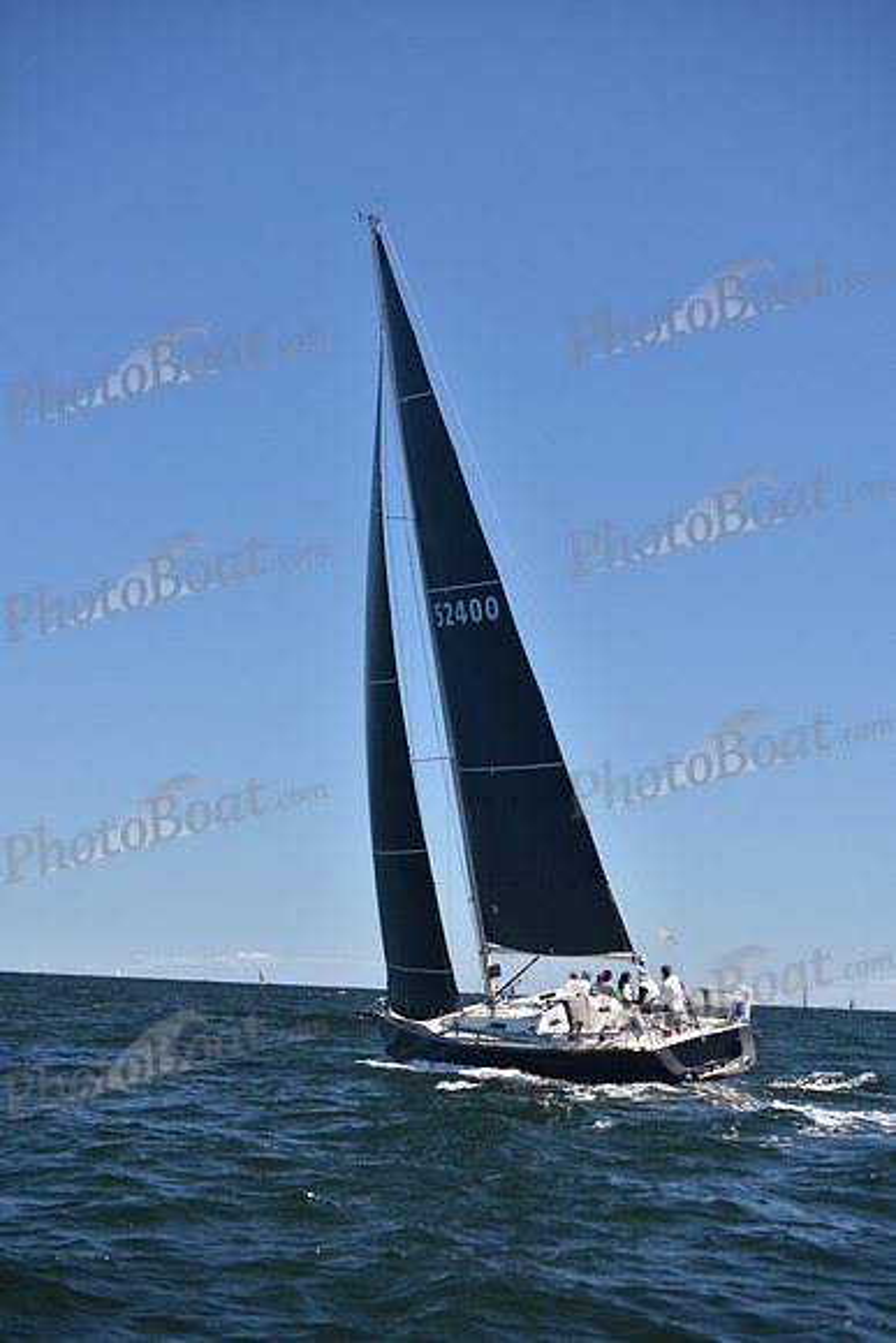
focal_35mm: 70
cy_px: 672
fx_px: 2612
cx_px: 448
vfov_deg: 28.8
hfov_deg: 19.5
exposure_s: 1/800
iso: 200
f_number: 4.5
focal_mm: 70
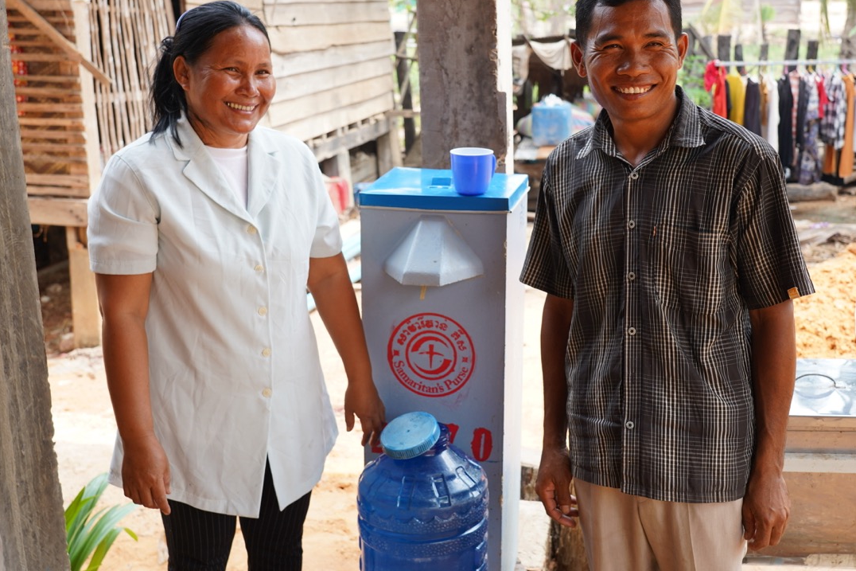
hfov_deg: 44.5
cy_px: 261
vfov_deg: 30.5
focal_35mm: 44
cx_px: 469
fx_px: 1046
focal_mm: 37
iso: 200
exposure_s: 1/100
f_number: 5.6
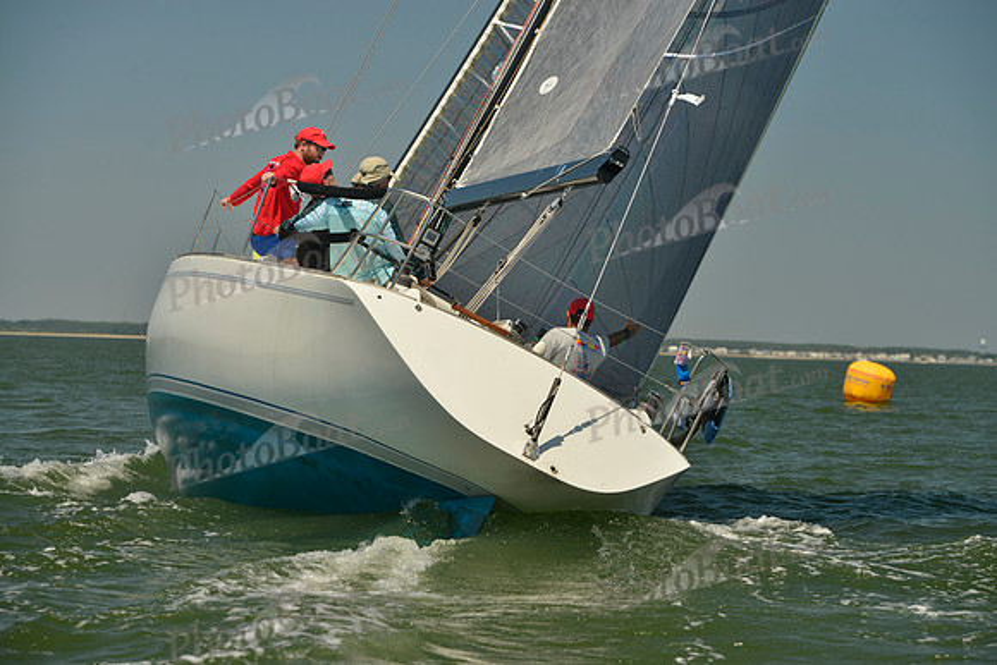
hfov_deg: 15.8
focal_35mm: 130
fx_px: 3601
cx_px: 498
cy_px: 332
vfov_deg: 10.6
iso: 200
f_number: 8
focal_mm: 130
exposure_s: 1/640
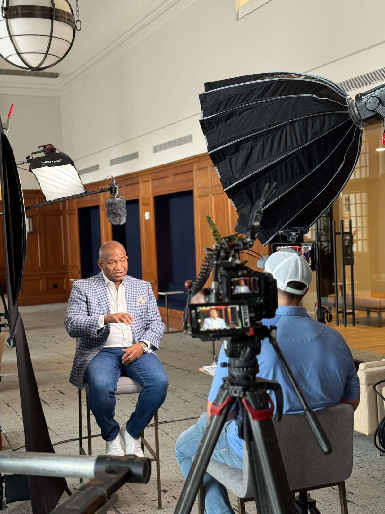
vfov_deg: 39.7
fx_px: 712
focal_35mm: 48
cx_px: 192
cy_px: 257
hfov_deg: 30.3
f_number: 1.78
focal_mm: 6.76
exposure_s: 1/57
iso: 125
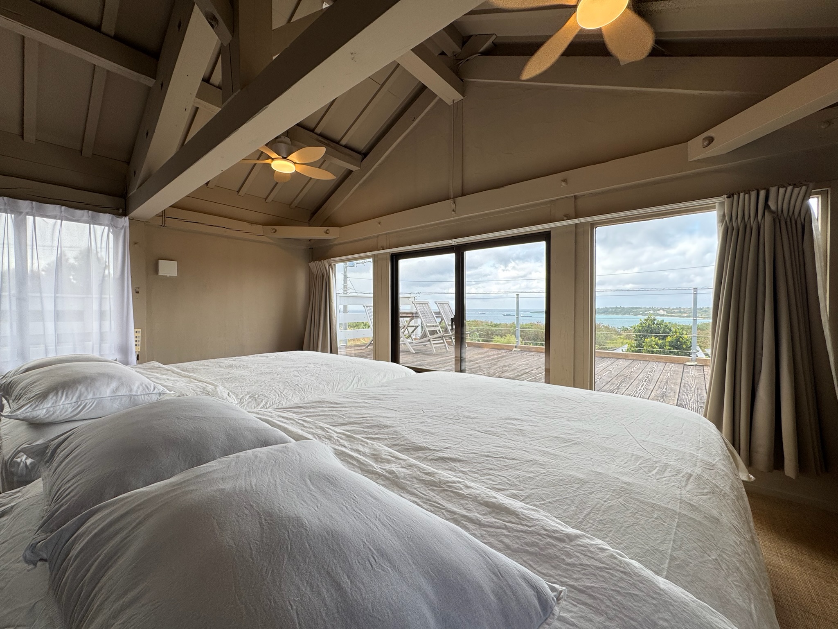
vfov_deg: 85.7
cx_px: 419
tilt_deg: -0.7
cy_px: 314
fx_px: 339
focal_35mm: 14
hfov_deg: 102.1
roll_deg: +0.8
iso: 50
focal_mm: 2.22
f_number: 2.2
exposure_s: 1/195
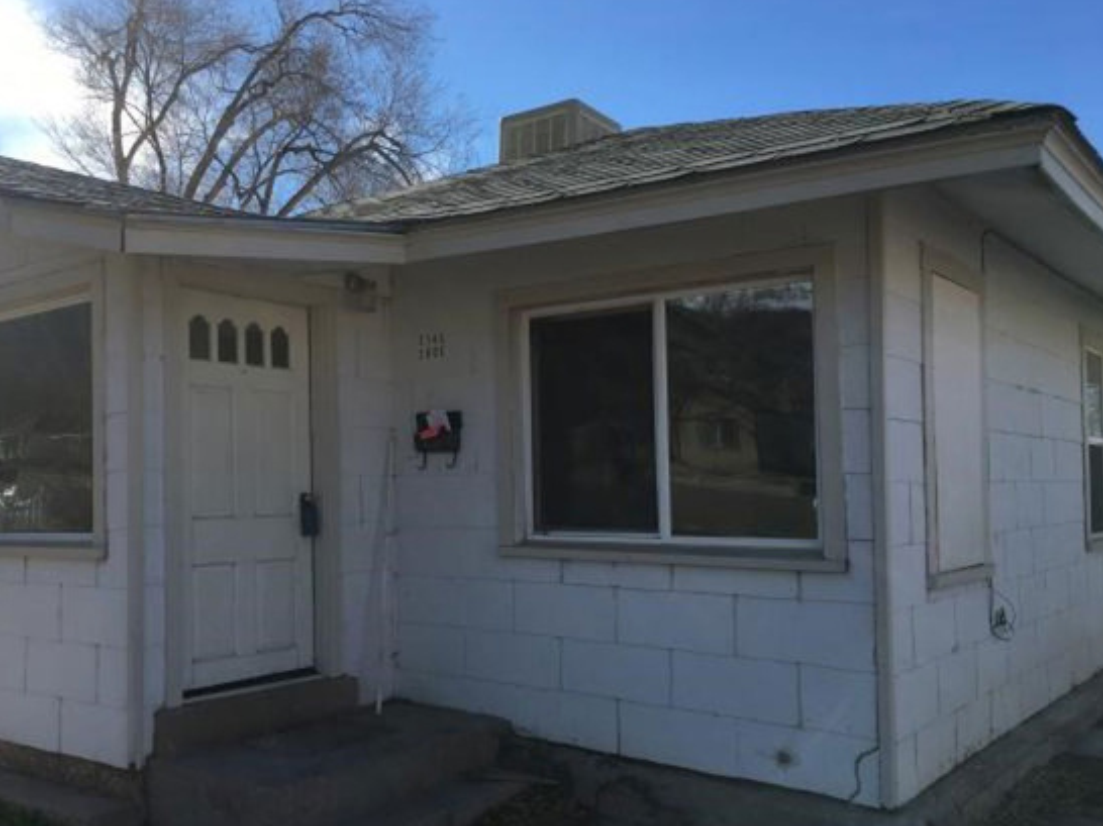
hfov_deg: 53.8
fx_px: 1083
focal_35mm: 34
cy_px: 442
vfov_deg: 41.7
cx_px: 467
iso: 25
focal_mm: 4.15
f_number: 2.2
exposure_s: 1/1131
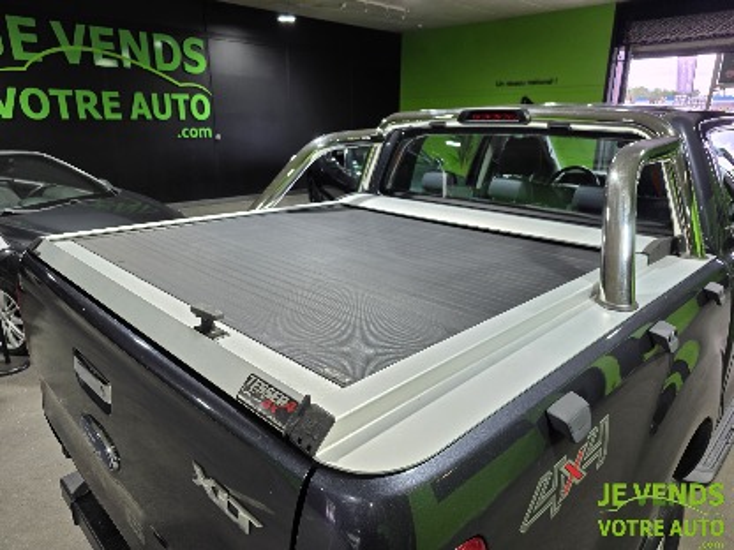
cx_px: 367
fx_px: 488
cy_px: 275
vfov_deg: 58.9
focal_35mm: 23
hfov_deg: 73.9
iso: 50
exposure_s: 1/100
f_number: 1.7
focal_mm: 6.25
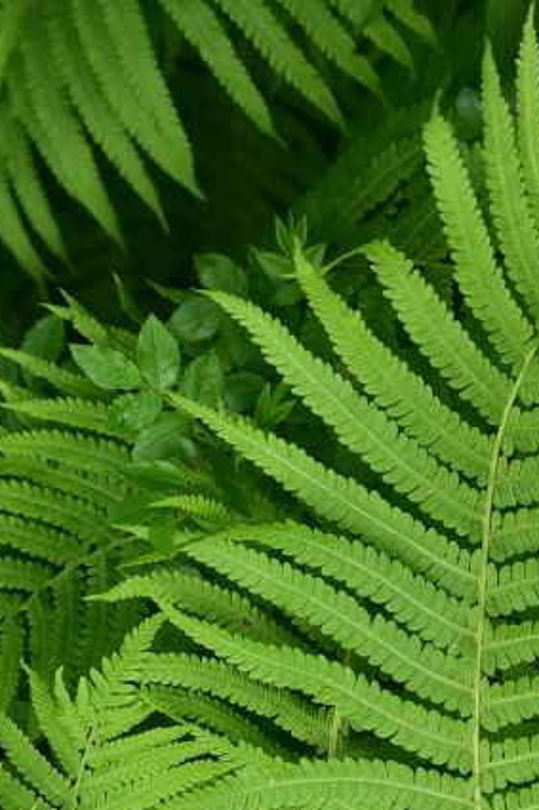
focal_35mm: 153
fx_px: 3439
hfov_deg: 8.9
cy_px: 812
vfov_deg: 13.2
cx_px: 508
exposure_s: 1/125
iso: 250
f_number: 4
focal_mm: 50
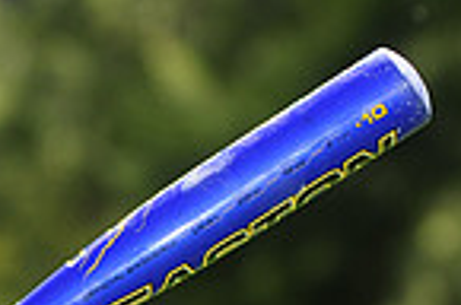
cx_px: -130
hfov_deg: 3.1
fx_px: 8459
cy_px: 497
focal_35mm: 662
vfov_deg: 2.1
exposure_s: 1/800
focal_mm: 110
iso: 200
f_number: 4
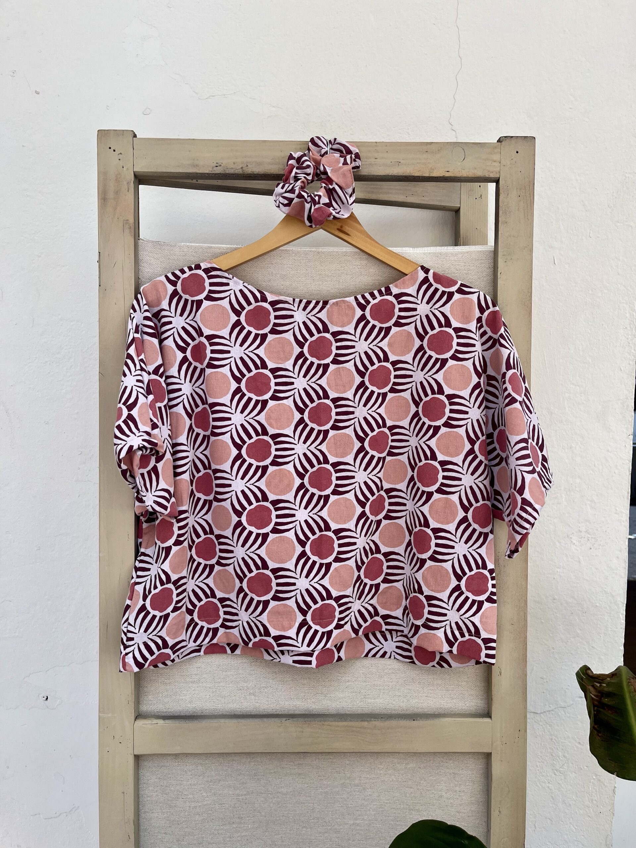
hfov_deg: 53.1
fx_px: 637
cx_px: 318
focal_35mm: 26
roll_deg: +0.8
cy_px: 424
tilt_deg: -6.0
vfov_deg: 67.3
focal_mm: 5.1
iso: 50
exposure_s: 1/544
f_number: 1.6
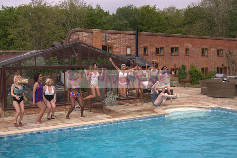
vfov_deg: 36.9
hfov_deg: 53.1
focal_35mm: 36
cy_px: 79
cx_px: 118
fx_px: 237
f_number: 6.3
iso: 125
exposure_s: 1/500
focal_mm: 24
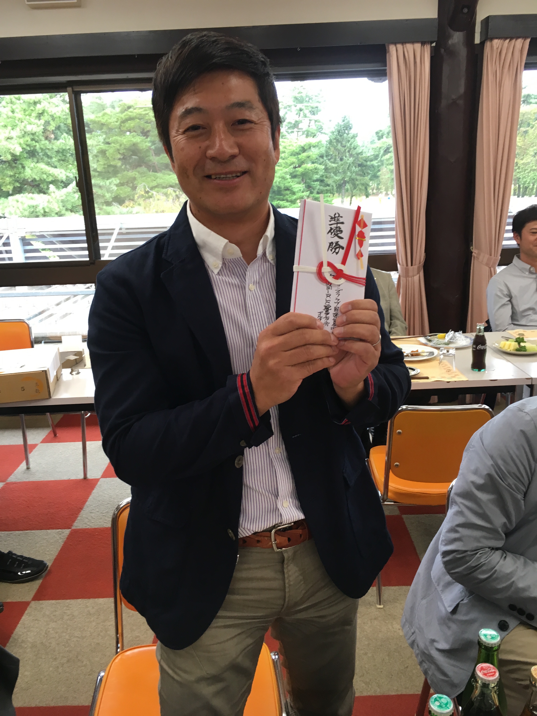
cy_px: 358
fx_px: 600
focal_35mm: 29
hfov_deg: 48.2
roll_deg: +0.6
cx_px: 268
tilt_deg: -16.0
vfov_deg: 61.7
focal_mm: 4.15
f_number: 2.2
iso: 64
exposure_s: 1/30
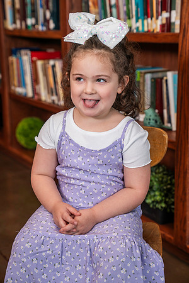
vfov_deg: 31.0
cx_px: 94
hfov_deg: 20.9
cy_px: 142
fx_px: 512
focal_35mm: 65
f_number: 4
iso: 500
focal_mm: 65
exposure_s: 1/160
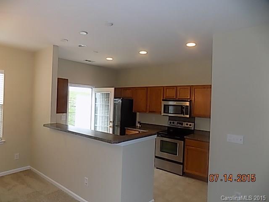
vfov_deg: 58.9
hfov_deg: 73.9
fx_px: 179
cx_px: 134
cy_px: 101
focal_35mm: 23
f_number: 3.1
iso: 160
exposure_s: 1/30
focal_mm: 4
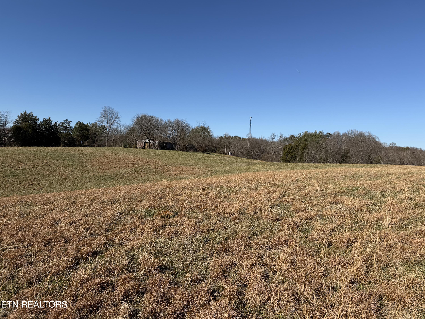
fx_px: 295
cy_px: 160
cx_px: 212
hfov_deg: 71.6
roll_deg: -2.4
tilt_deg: +0.0
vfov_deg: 56.8
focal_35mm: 24
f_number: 1.78
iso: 80
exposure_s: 1/6173
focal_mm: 6.76
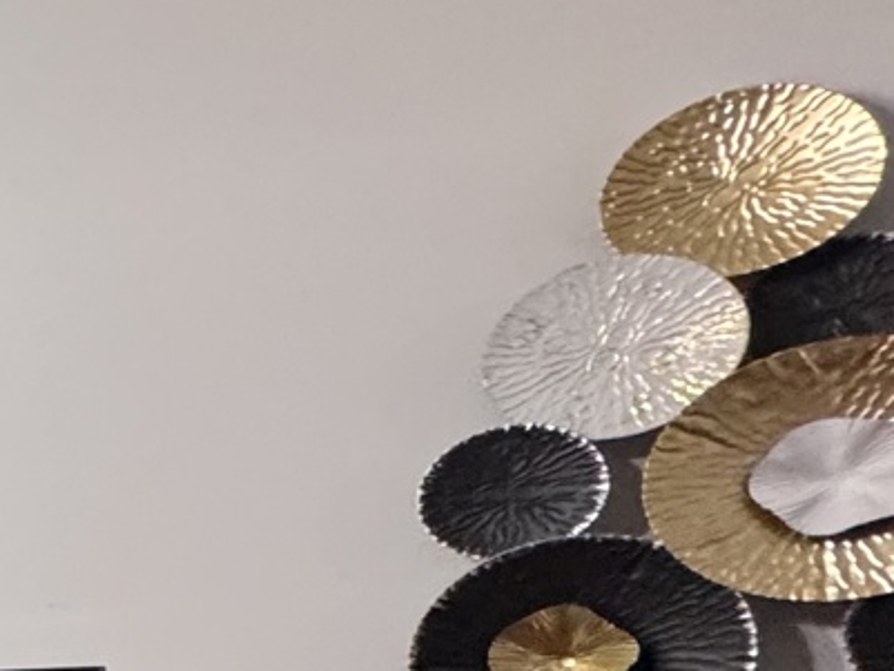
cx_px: -1235
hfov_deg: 15.4
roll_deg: -1.6
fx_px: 1731
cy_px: 827
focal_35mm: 67
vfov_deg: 20.4
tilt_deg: +0.9
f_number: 2.2
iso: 320
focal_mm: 2.22
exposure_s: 1/92
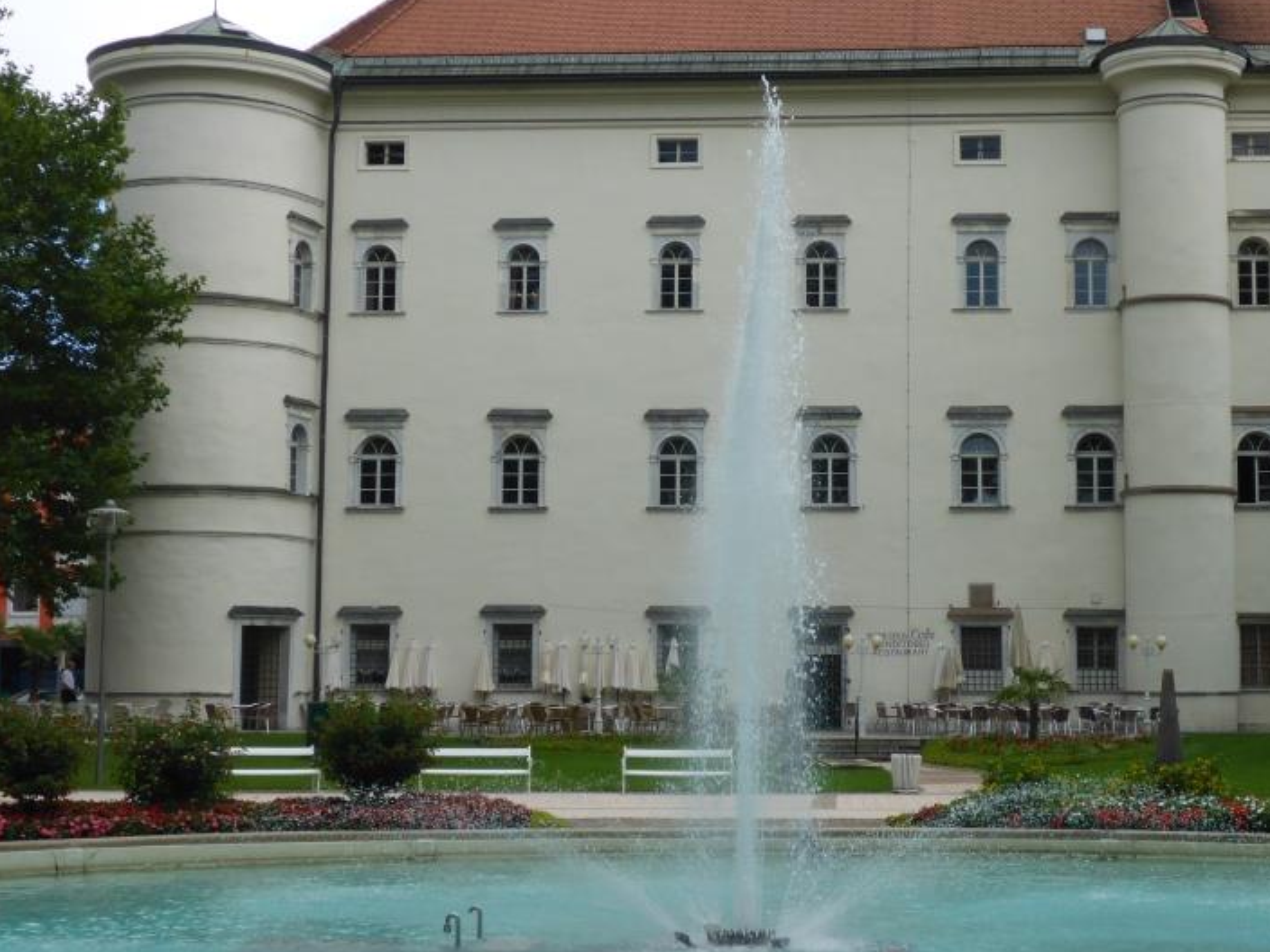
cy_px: 409
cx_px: 848
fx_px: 2348
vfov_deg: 22.9
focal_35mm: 64
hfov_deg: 30.0
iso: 100
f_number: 4.3
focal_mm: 7.8
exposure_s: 1/400
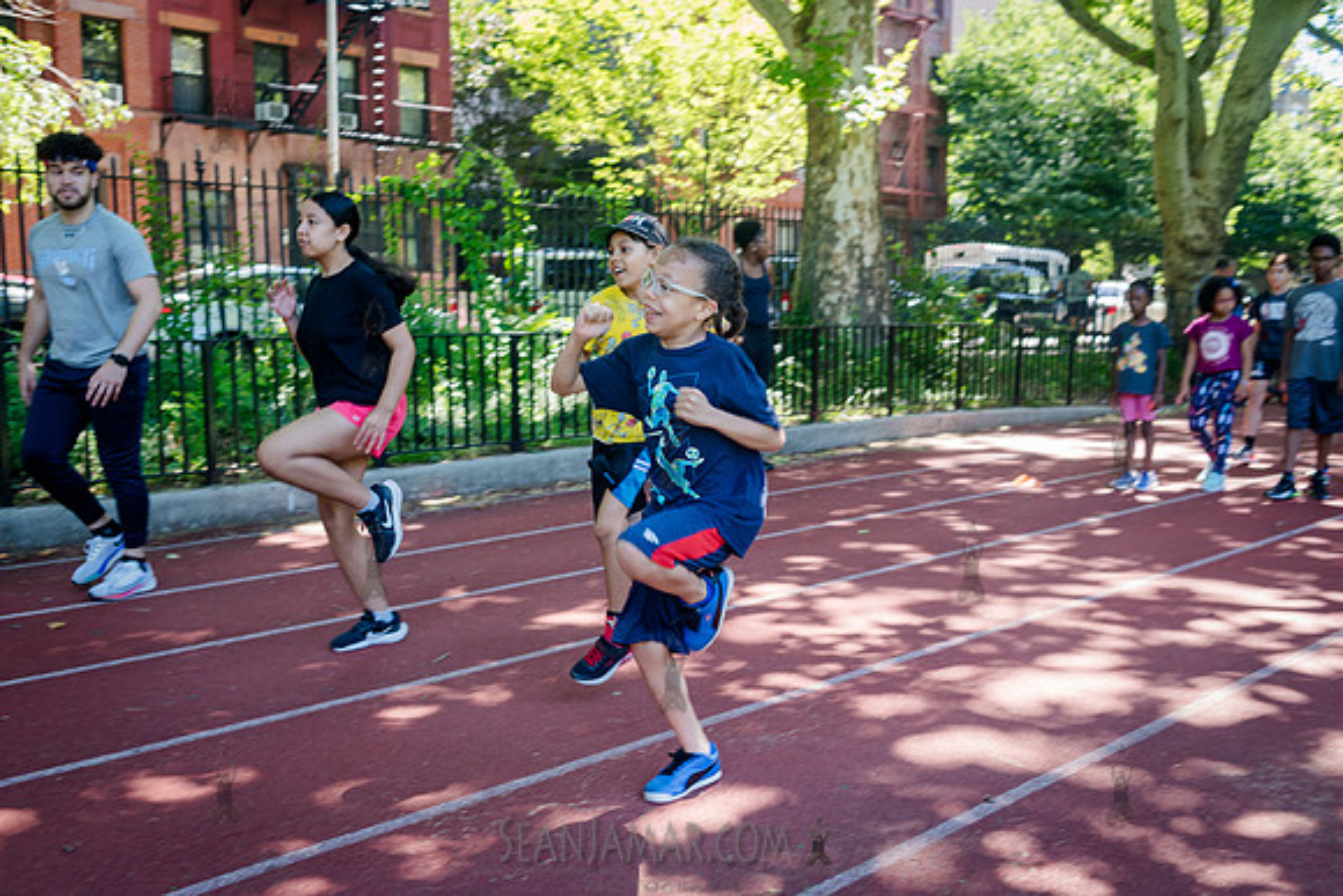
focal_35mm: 35
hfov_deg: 54.4
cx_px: 672
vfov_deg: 37.9
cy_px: 448
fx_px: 1306
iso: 320
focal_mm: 35
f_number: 4
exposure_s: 1/200
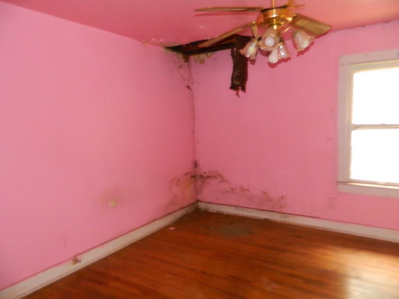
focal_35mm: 25
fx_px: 288
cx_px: 200
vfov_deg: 54.9
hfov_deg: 69.4
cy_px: 150
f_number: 3.1
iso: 200
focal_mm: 4.5
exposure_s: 1/30
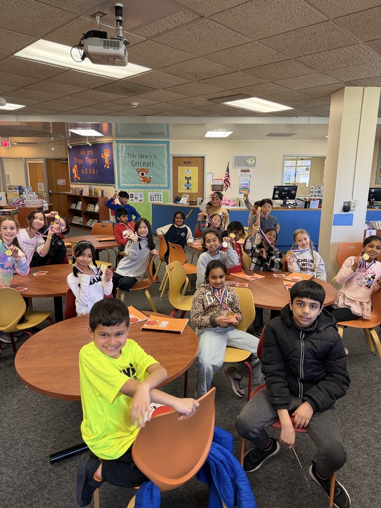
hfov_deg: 56.8
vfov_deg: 71.6
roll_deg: -0.4
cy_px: 254
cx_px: 190
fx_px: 352
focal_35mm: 24
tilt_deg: -12.6
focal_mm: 6.76
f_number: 1.78
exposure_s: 1/120
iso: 320
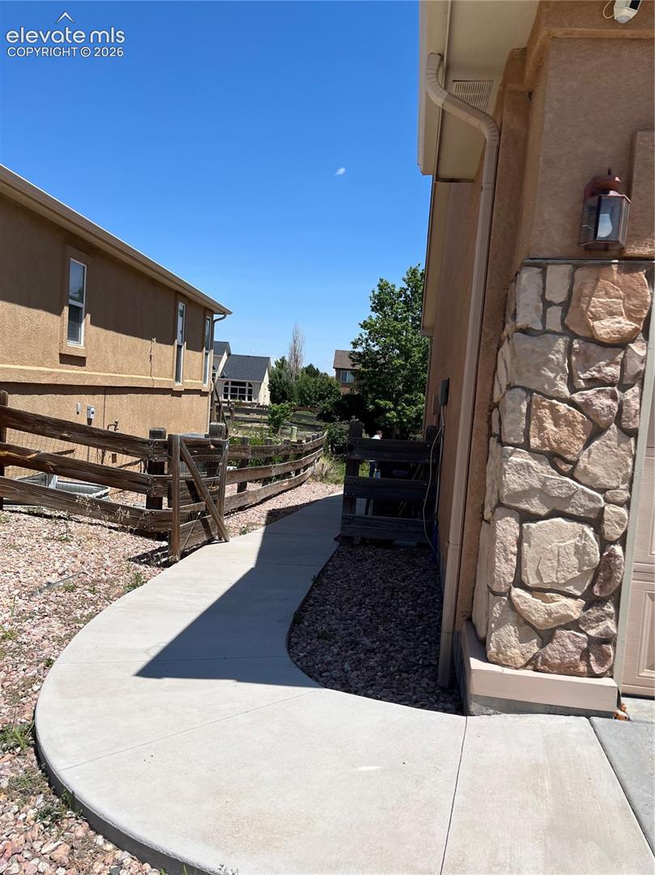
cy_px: 438
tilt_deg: -2.5
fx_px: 656
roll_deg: -3.7
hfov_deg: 53.0
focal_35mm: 26
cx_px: 328
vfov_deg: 67.3
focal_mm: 5.1
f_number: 1.6
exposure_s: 1/4854
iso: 50
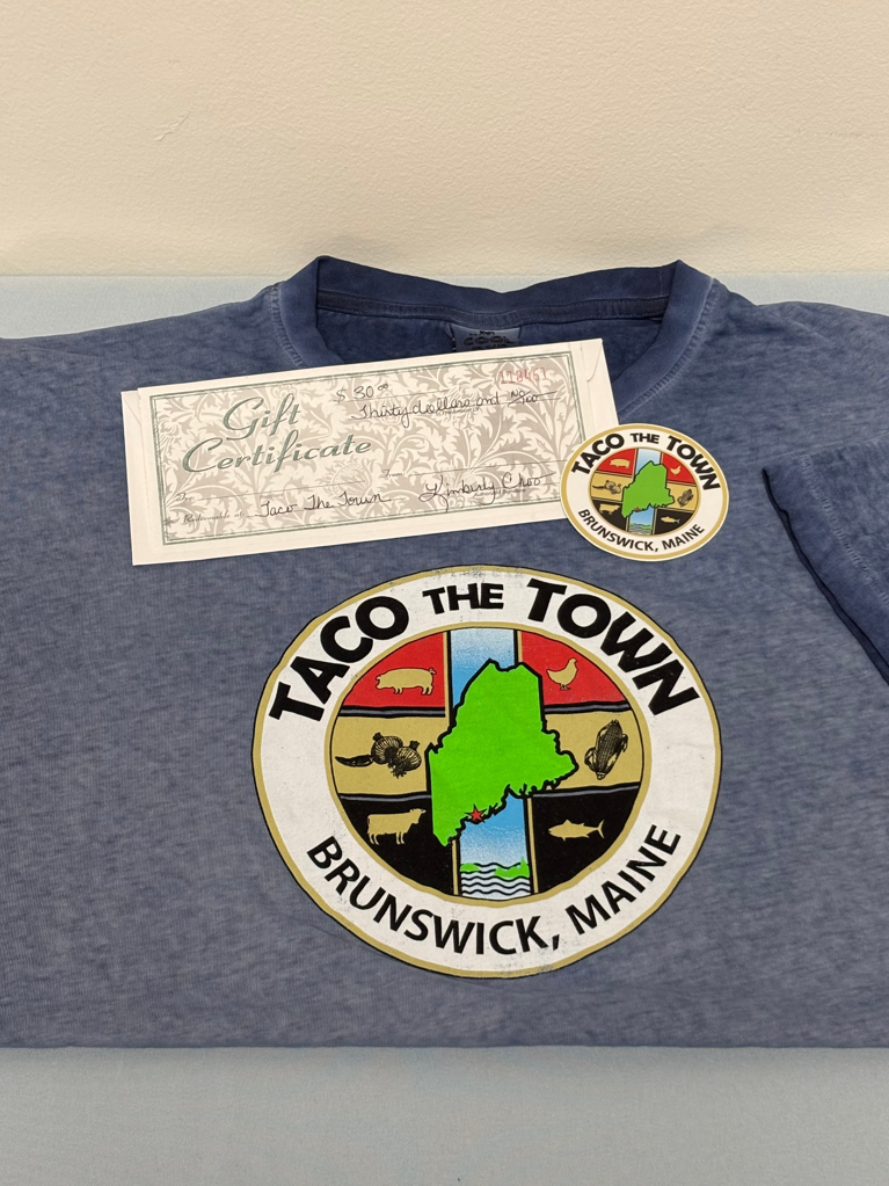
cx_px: 489
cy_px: 647
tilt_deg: -54.6
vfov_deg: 31.7
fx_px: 2089
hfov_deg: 24.0
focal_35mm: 61
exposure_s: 1/60
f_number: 1.6
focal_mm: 5.96
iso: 125
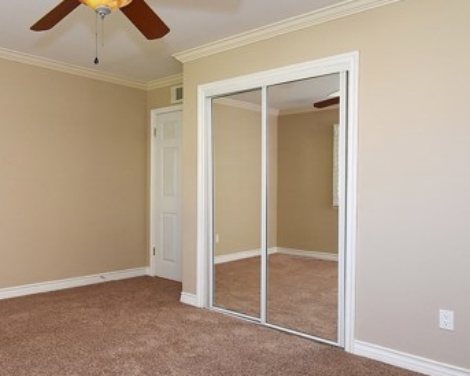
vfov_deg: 50.1
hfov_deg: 56.7
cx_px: 100
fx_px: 401
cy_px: 172
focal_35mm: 29
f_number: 8
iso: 640
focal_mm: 11
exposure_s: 1/50
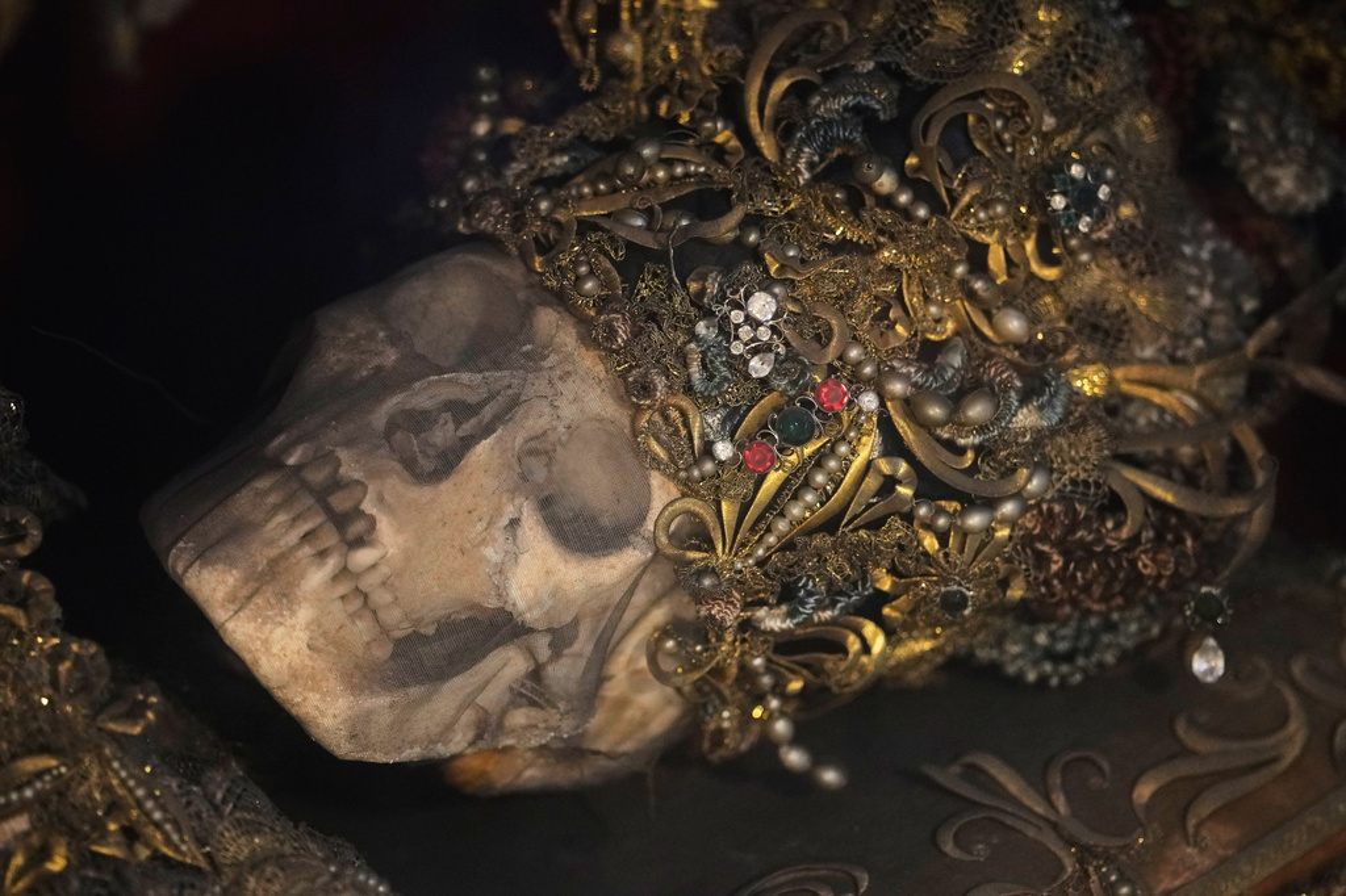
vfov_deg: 6.1
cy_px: 448
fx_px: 8409
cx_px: 673
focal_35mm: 225
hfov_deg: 9.2
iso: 2000
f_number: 2
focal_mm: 150
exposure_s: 1/400
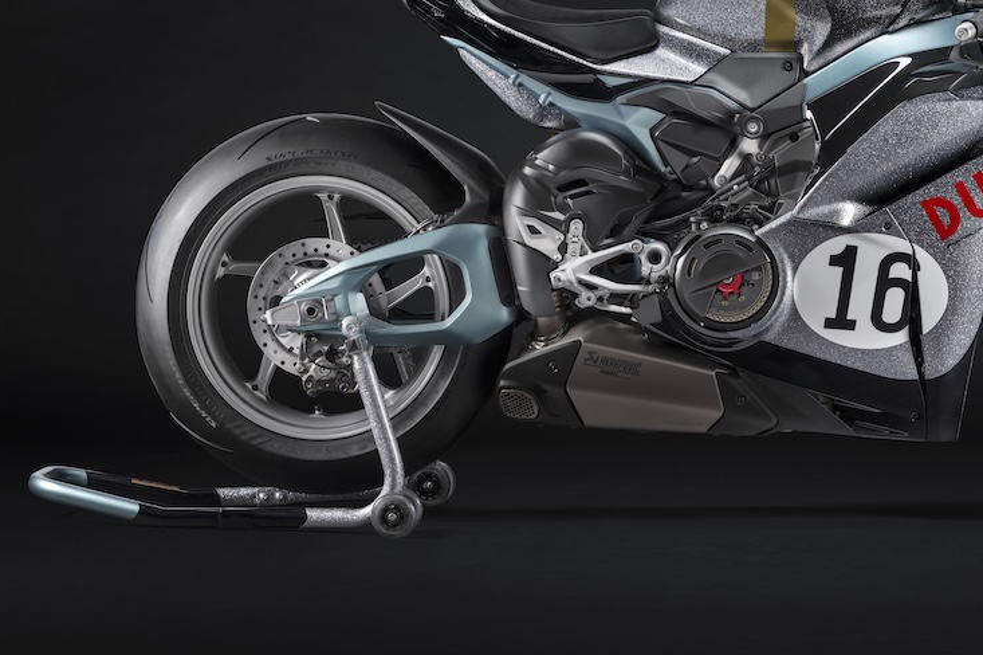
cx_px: 716
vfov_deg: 8.0
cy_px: 161
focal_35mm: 172
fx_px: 4694
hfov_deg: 11.9
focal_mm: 105
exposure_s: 1/160
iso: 100
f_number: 11
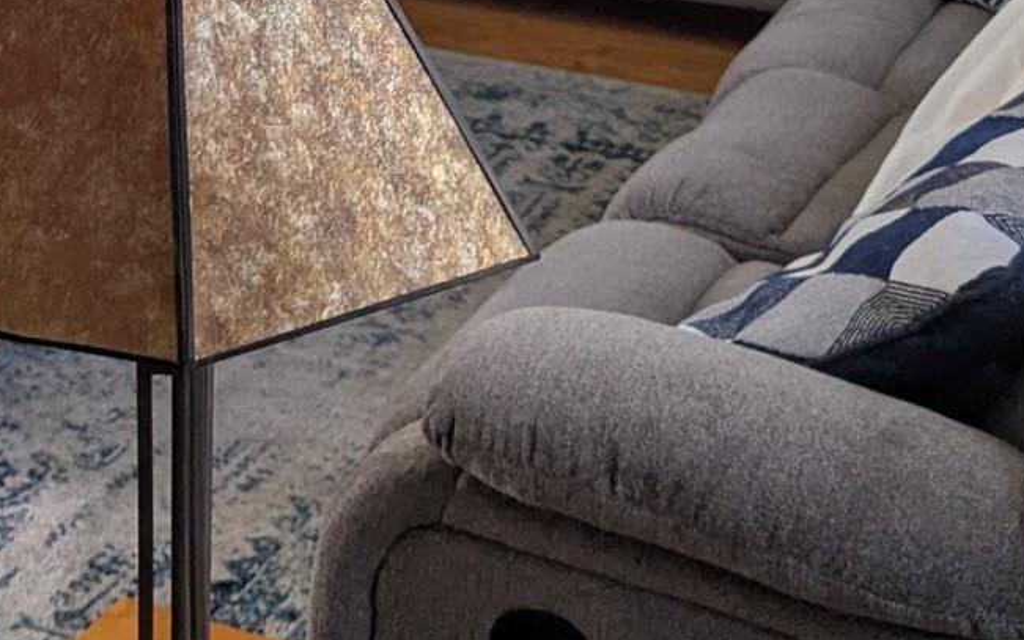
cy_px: -311
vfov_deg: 15.1
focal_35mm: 80
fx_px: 2233
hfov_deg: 25.6
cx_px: 291
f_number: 1.85
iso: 166
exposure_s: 1/139
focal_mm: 6.81
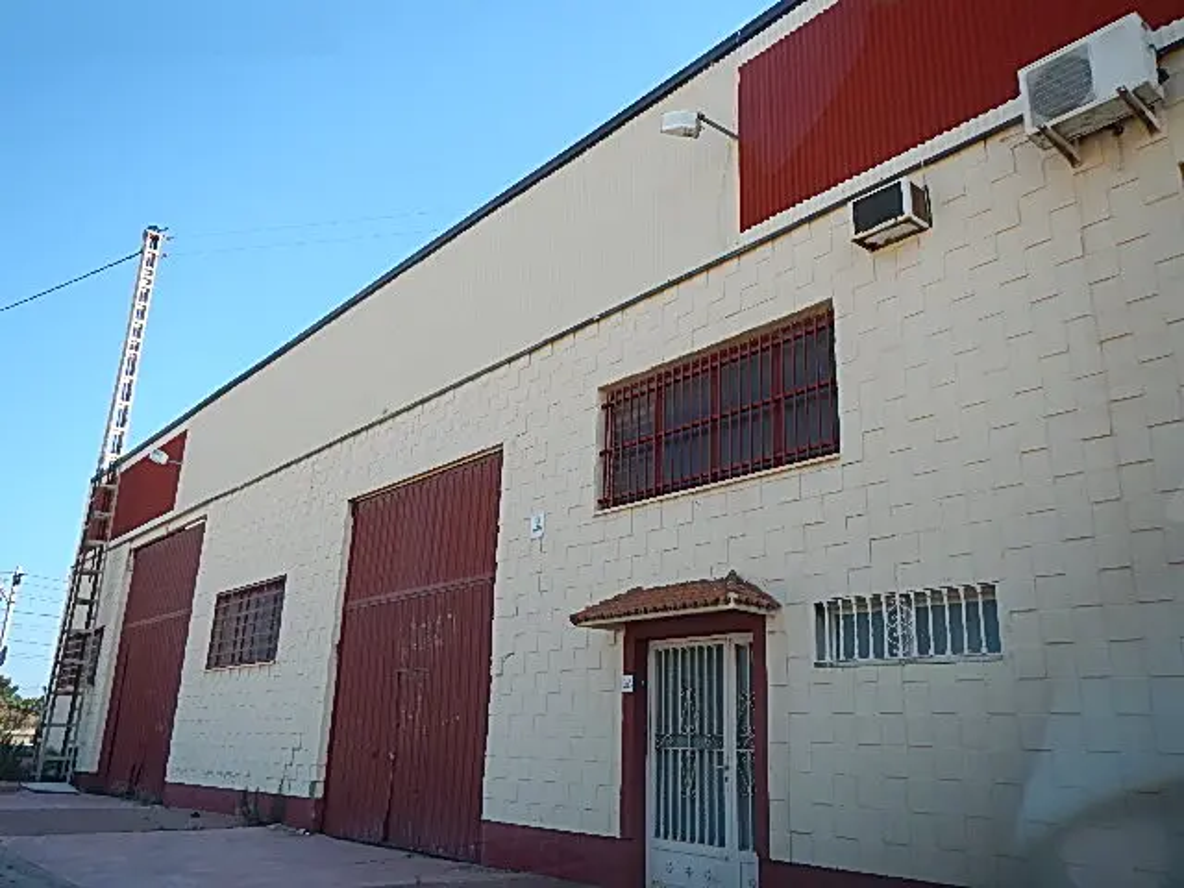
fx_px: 958
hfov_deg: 63.4
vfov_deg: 49.7
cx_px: 592
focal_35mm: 28
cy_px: 444
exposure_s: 1/400
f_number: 3.9
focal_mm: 5
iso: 125
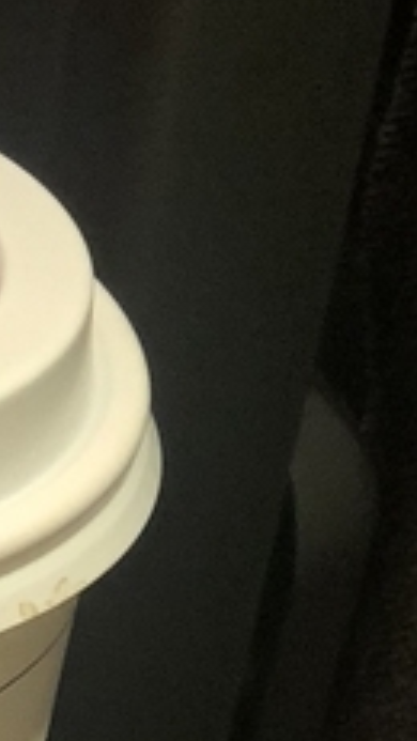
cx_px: -372
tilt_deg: -34.2
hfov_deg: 4.8
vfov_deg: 8.4
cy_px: 1110
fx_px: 4932
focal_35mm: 251
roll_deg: -0.5
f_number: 2.4
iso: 125
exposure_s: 1/24
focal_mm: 6
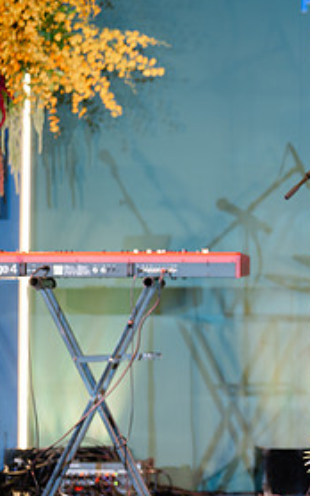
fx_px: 2444
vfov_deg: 11.6
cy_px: 206
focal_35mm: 181
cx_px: 465
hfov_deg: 7.1
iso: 200
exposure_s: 1/125
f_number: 1.2
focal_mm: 85
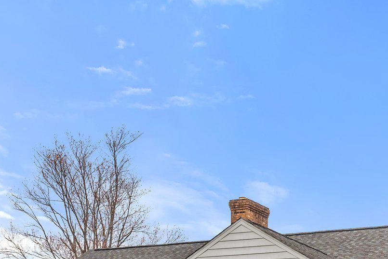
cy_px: 282
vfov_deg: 15.0
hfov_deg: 22.5
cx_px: 320
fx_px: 959
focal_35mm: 89
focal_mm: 35
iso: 400
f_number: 8
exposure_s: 1/800
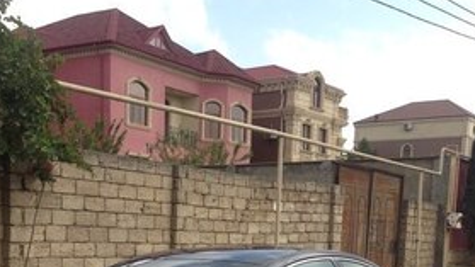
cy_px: 332
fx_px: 806
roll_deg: -1.6
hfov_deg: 32.8
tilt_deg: -1.2
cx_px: 216
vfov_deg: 17.8
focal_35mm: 64
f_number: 2.4
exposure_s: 1/874
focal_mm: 4.12
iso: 50
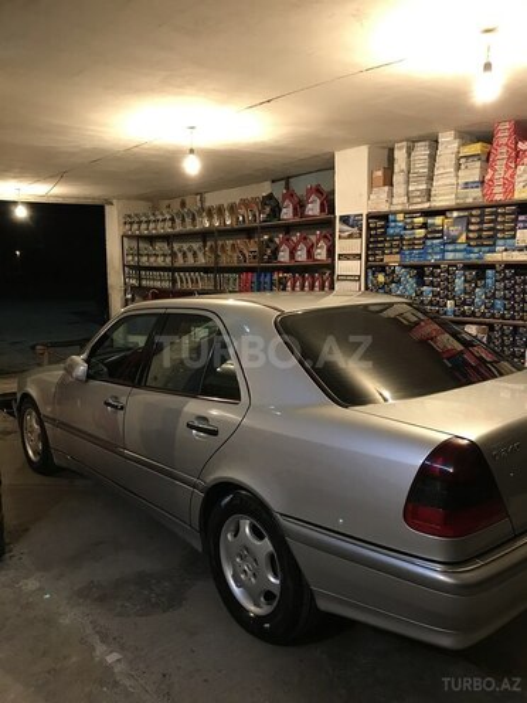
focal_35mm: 28
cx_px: 264
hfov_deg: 49.7
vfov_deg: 63.4
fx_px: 568
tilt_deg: -7.2
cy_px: 352
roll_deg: -0.2
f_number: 1.8
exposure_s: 1/17
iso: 64
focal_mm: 3.99
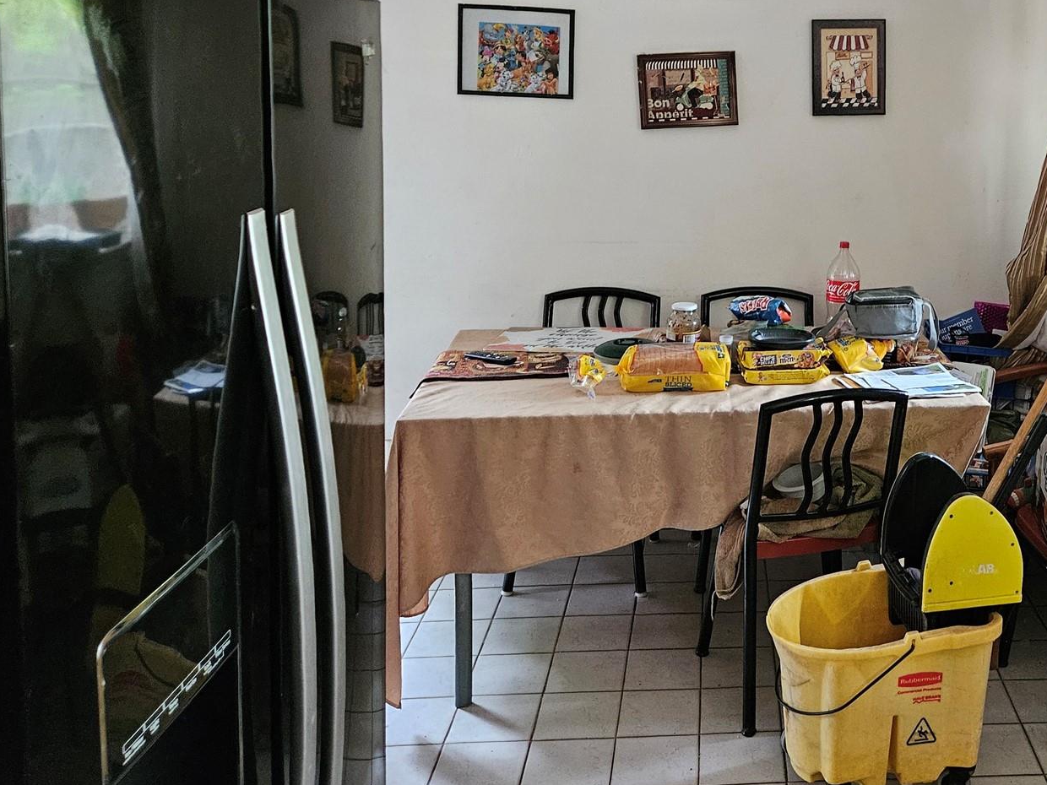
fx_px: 1149
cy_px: 145
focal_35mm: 38
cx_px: 828
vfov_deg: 36.3
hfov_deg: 46.6
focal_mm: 5.4
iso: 800
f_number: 1.8
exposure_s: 1/120
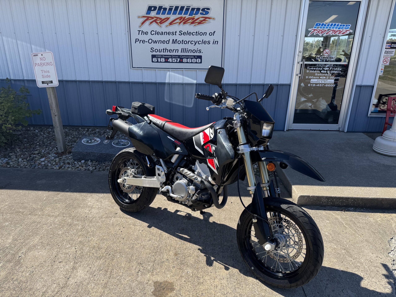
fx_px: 275
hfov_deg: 71.6
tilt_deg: -21.0
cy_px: 148
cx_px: 198
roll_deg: -0.4
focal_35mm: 24
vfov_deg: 56.8
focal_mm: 6.76
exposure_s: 1/2331
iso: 80
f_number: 1.78
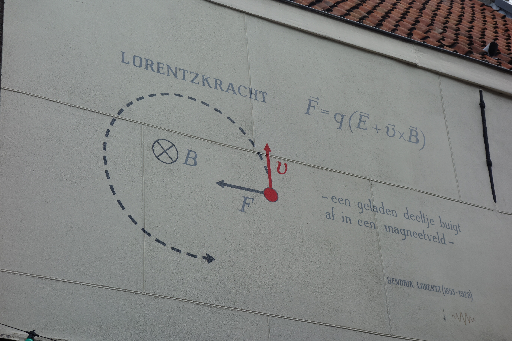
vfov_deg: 17.3
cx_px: 256
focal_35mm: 79
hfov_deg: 25.7
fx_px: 1123
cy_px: 170
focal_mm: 29.49
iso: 125
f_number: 5.6
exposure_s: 1/500
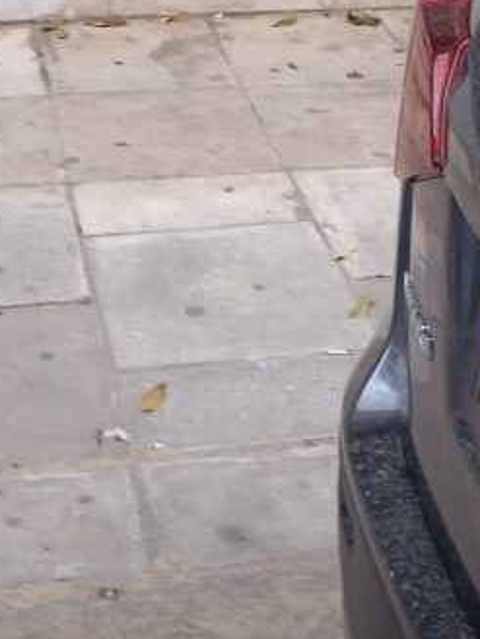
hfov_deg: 17.3
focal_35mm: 85
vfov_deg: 19.8
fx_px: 1571
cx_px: 141
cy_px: -330
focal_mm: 4.27
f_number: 1.8
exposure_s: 1/50
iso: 121
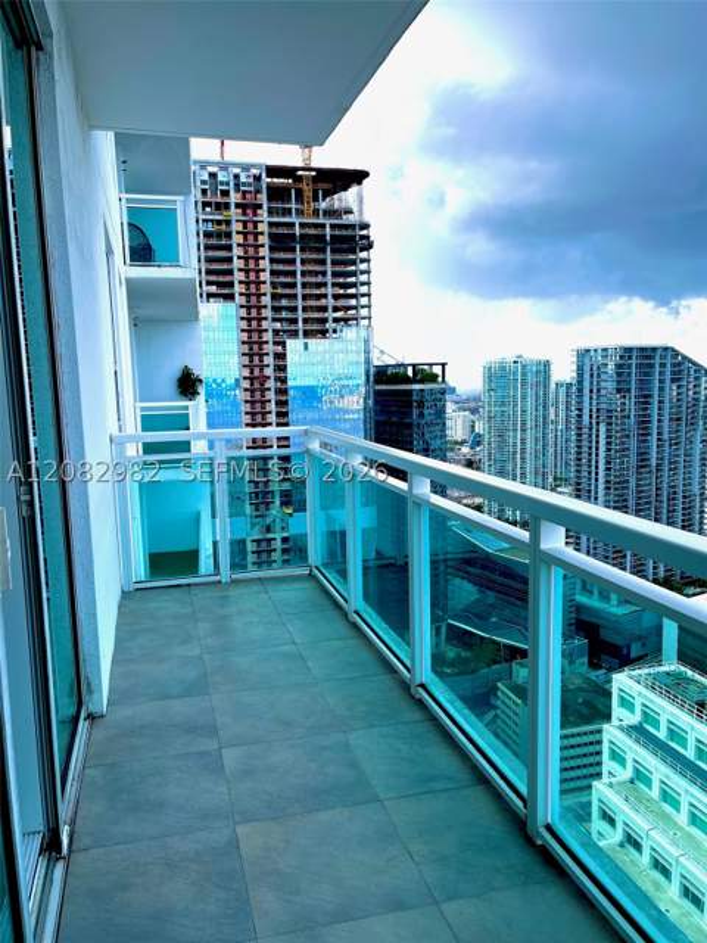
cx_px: 354
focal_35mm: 26
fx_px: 708
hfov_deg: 53.1
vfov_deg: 67.3
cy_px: 472
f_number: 1.6
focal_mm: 5.1
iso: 50
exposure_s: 1/1389
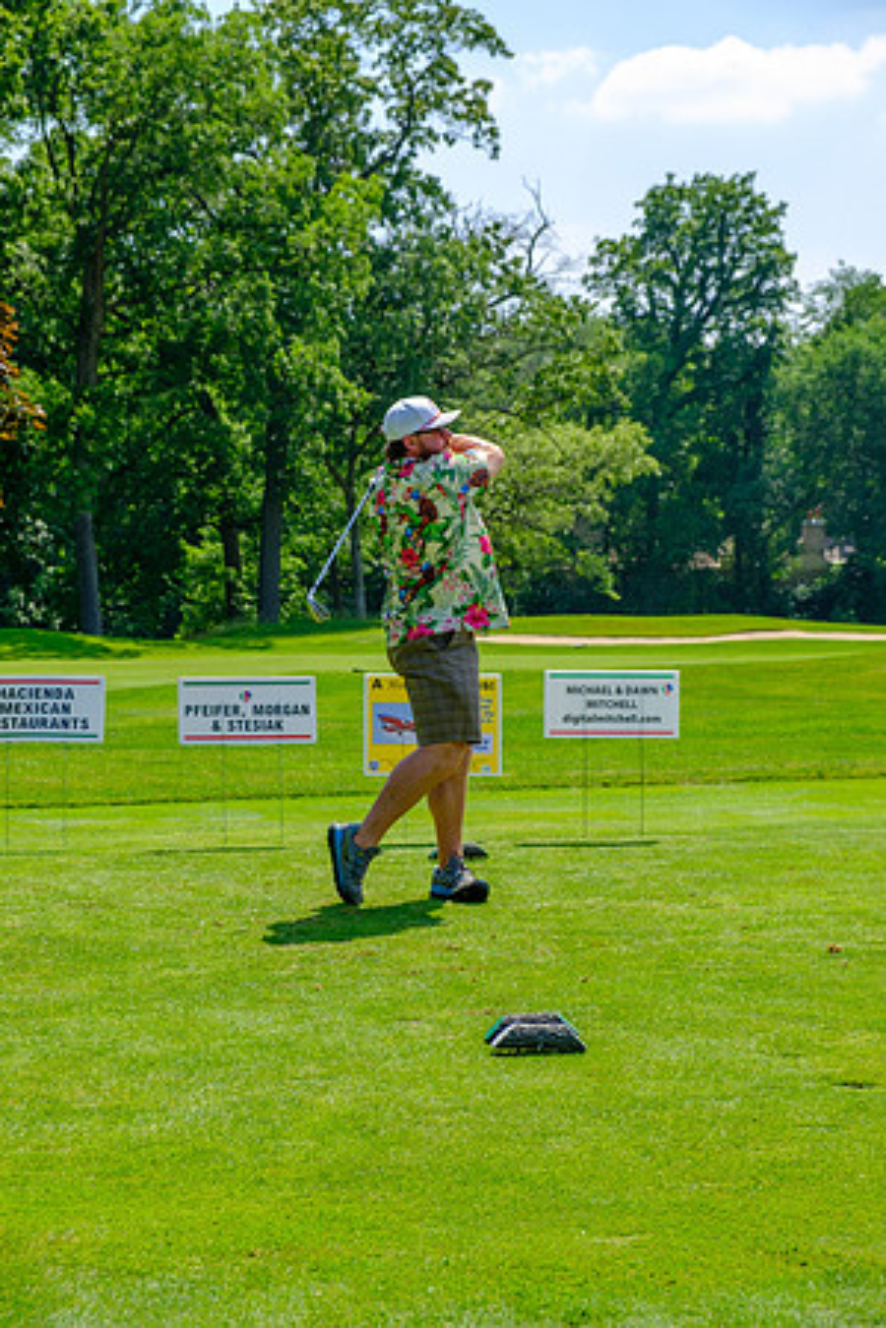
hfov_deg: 18.7
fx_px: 2695
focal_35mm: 73
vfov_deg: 27.7
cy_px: 664
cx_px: 443
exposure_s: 1/320
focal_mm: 48.4
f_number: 5.6
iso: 200
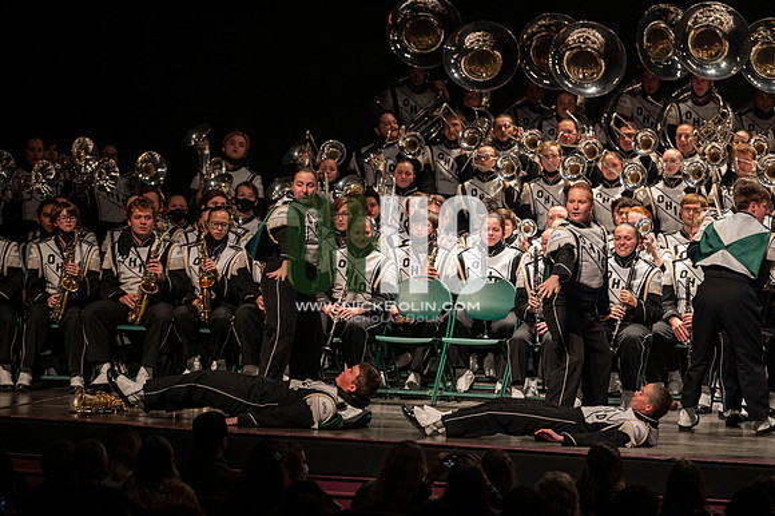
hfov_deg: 10.3
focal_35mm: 200
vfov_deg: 6.9
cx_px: 388
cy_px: 258
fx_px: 4303
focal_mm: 200
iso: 1250
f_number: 3.5
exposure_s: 1/500
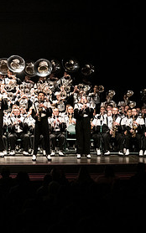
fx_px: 948
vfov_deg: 14.0
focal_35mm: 149
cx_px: -86
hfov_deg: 8.6
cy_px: 80
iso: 8000
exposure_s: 1/500
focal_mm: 70
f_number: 4
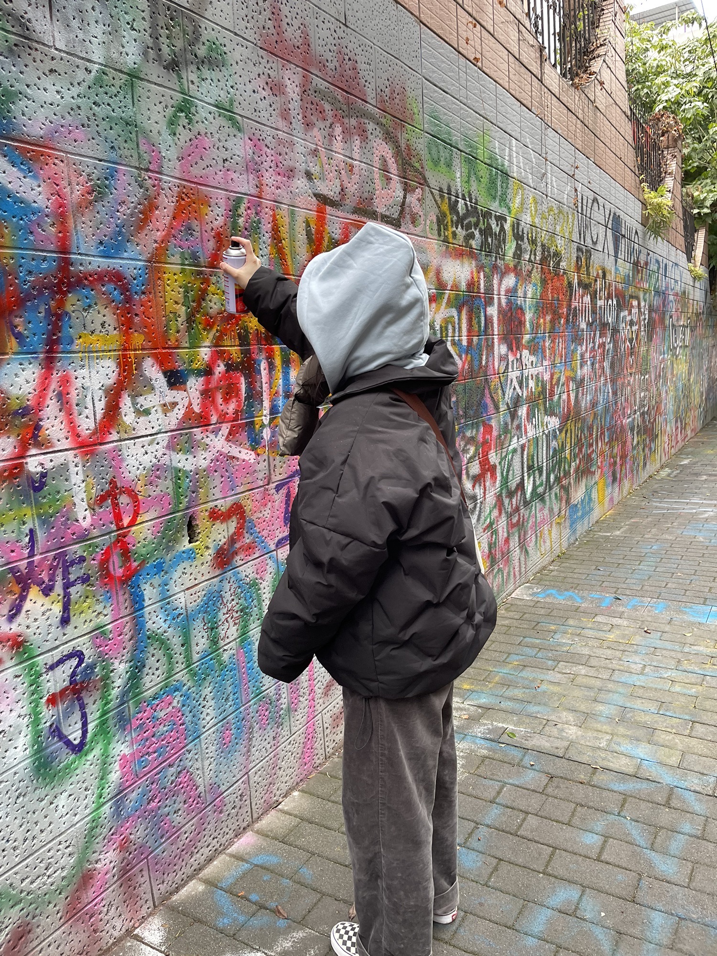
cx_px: 358
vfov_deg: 67.3
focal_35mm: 26
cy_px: 478
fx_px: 718
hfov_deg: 53.1
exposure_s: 1/121
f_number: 1.6
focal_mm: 5.1
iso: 125
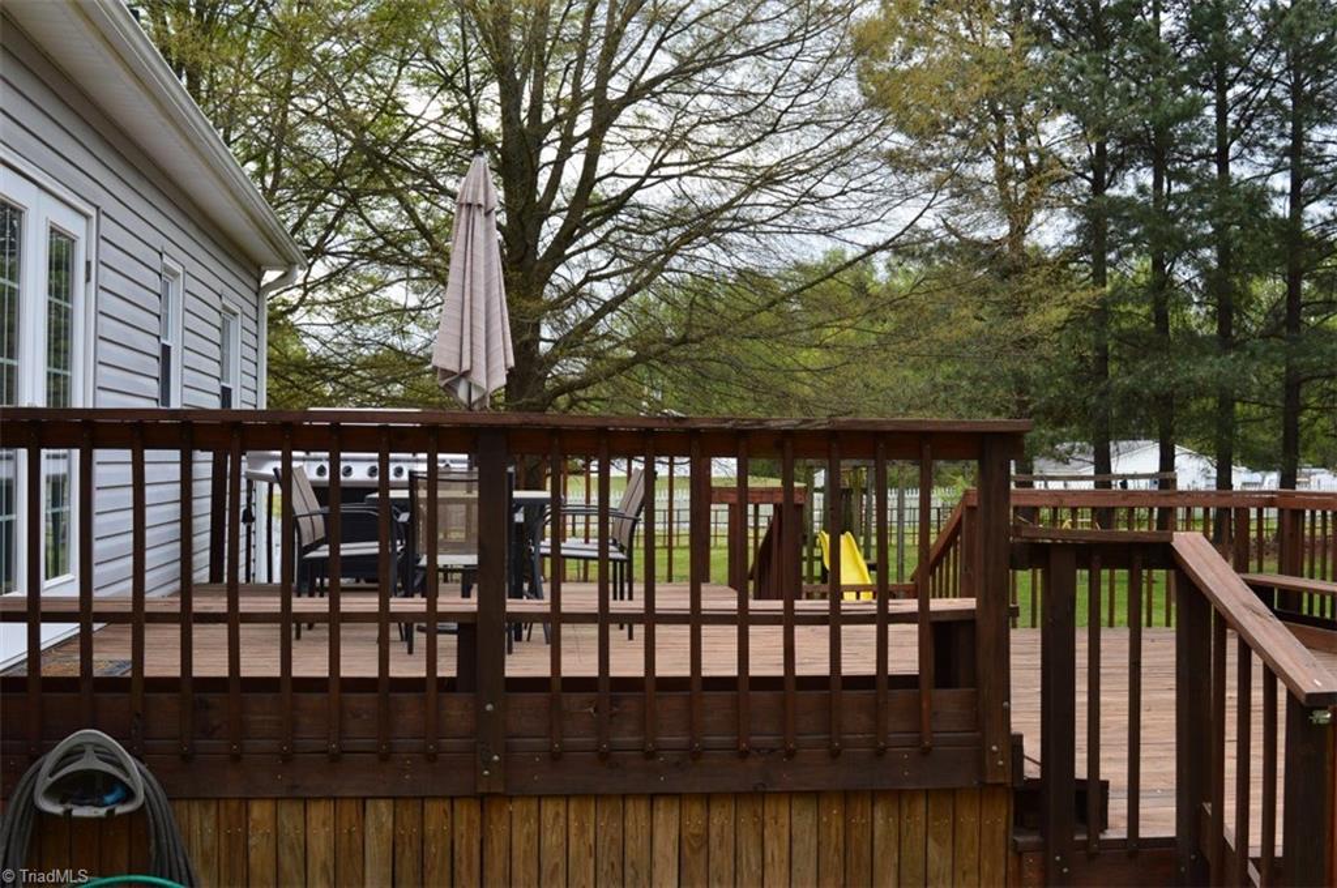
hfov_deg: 46.5
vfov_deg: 31.8
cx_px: 668
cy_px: 444
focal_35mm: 42
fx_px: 1558
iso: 400
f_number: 10
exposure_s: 1/250
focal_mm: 28
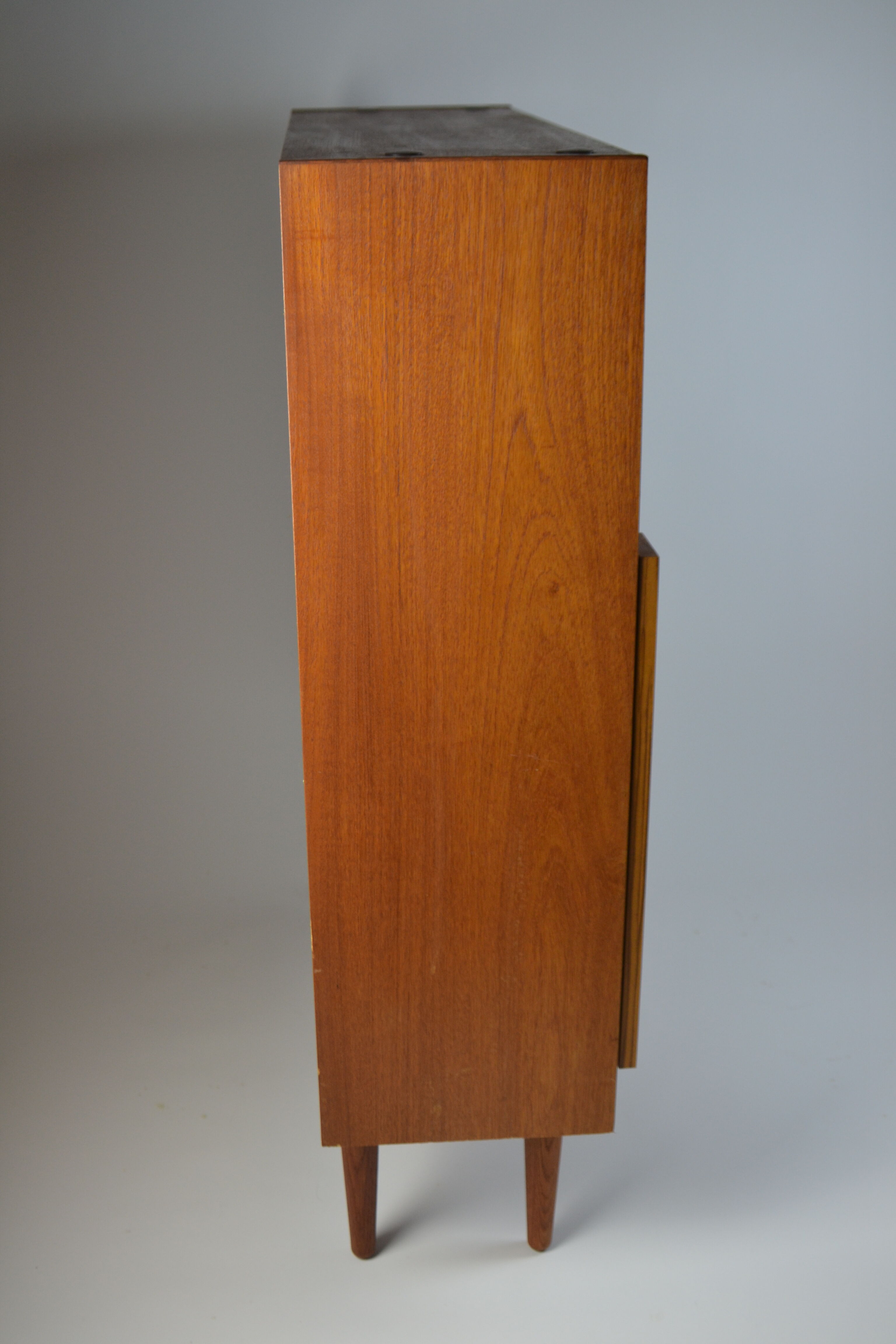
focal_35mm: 42
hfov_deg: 31.9
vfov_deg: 46.4
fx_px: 1568
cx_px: 448
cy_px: 672
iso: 400
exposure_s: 1/60
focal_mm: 28
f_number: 4
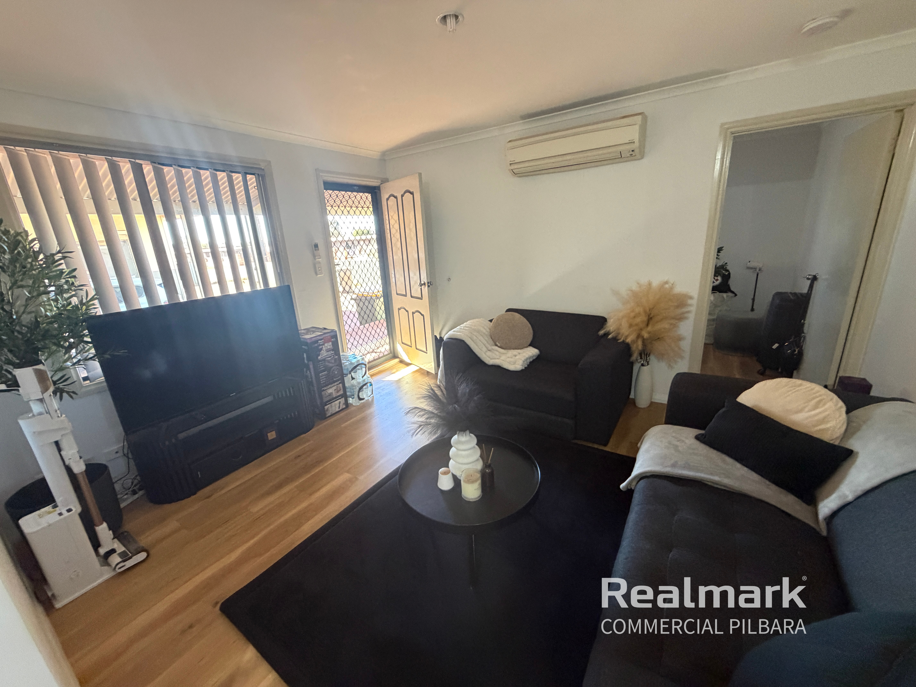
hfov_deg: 102.1
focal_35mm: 14
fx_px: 370
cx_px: 458
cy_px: 344
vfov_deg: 85.7
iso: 500
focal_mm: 2.22
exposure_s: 1/50
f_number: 2.2
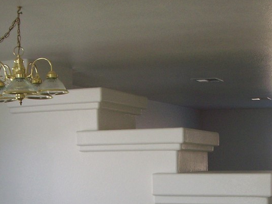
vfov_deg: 19.7
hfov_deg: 26.6
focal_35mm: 73
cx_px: 170
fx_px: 574
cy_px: 191
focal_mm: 6.3
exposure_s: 1/60
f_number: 3.9
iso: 125
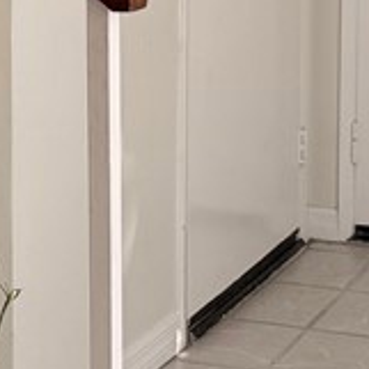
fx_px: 1628
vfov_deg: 12.8
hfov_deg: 12.9
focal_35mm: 135
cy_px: 16
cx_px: 117
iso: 100
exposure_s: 1/559
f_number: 1.78
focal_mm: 6.76
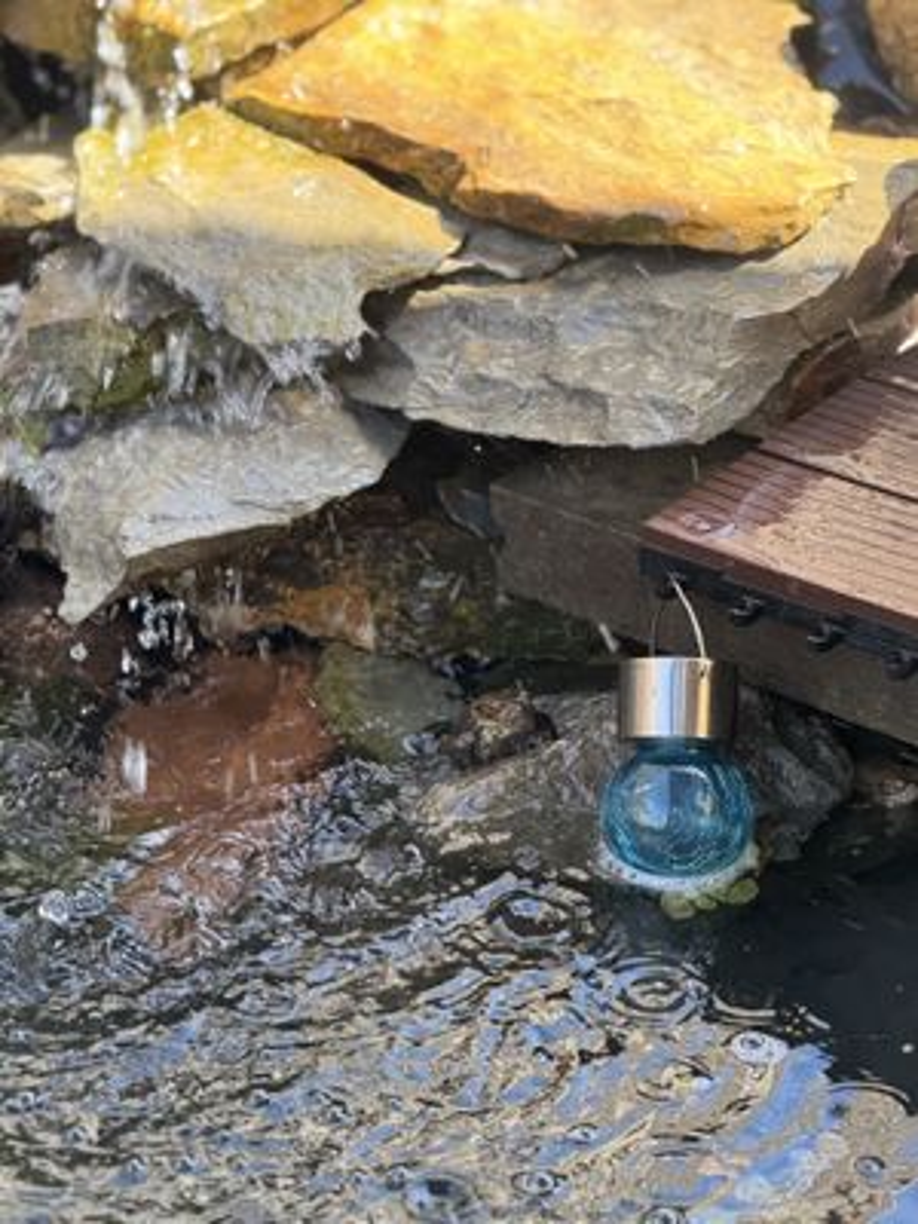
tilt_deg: -29.6
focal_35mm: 120
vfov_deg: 16.4
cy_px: 612
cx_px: 459
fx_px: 4243
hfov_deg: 12.3
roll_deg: -0.2
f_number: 2.8
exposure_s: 1/99
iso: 160
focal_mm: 15.66
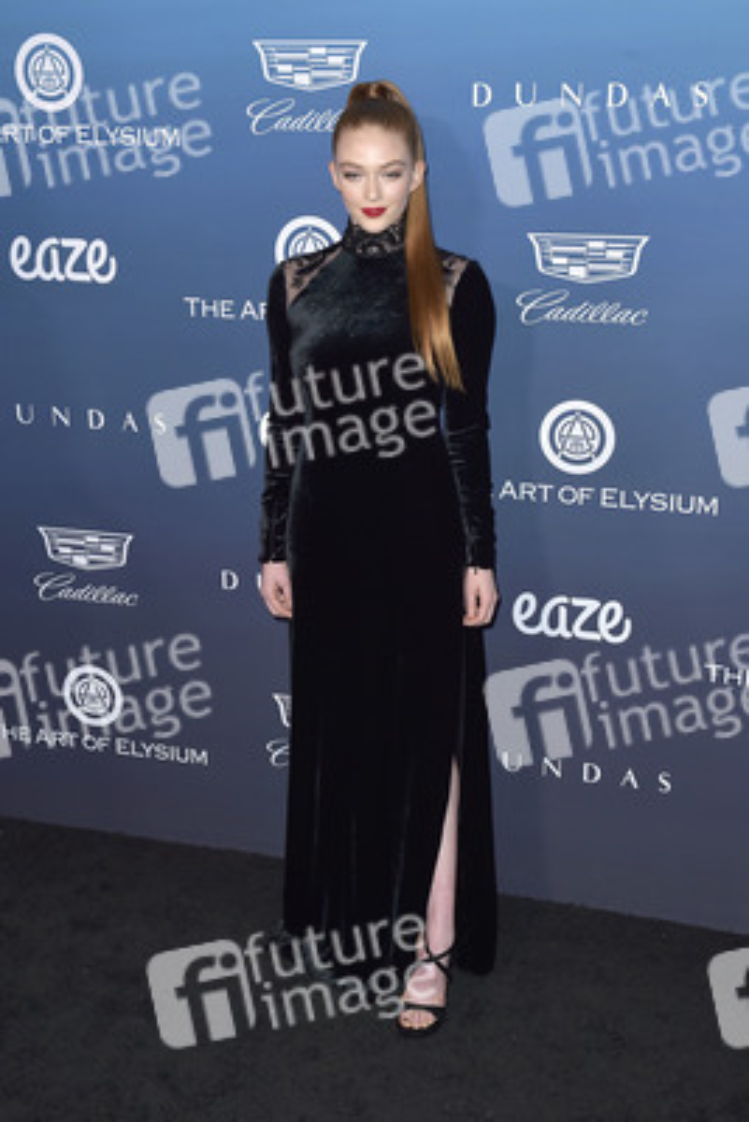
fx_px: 1403
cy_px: 561
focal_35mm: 45
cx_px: 374
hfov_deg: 29.9
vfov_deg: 43.6
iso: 250
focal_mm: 45
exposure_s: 1/250
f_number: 5.6
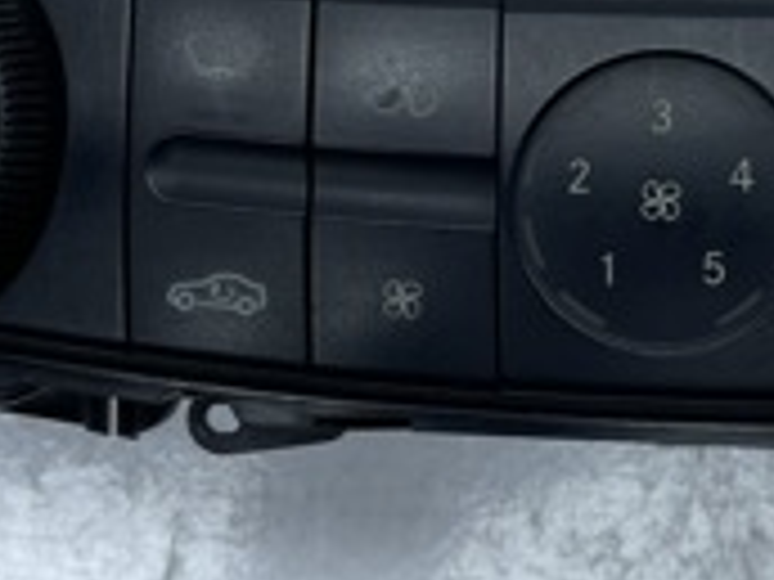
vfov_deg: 15.8
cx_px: 882
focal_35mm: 93
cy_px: 121
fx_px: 2079
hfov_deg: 20.0
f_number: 1.6
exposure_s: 1/572
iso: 32
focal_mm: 5.1
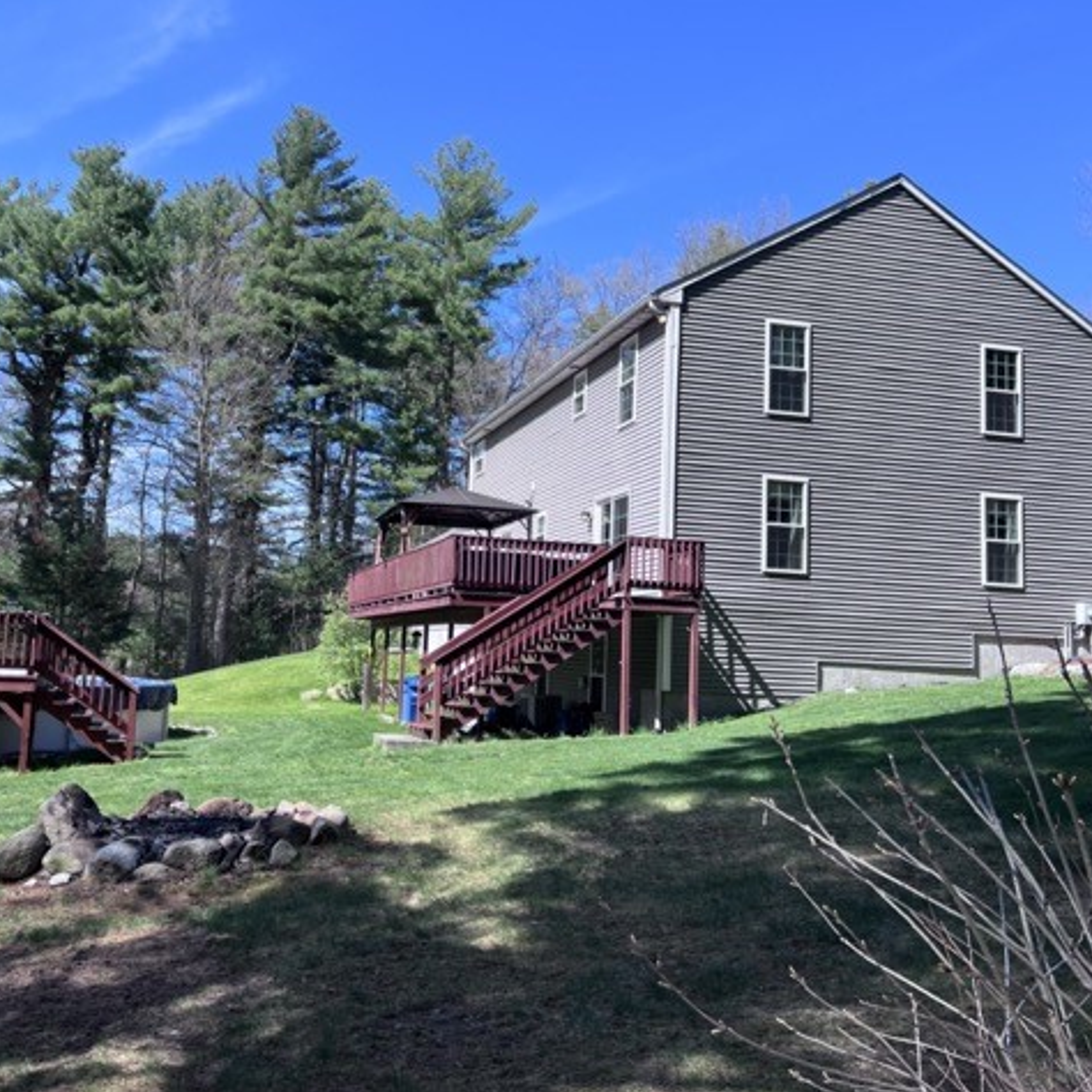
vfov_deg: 52.5
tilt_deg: +8.2
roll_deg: -4.0
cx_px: 465
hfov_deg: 52.3
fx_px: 1106
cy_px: 544
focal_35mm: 31
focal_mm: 5.7
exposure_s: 1/1751
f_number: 1.5
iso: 50
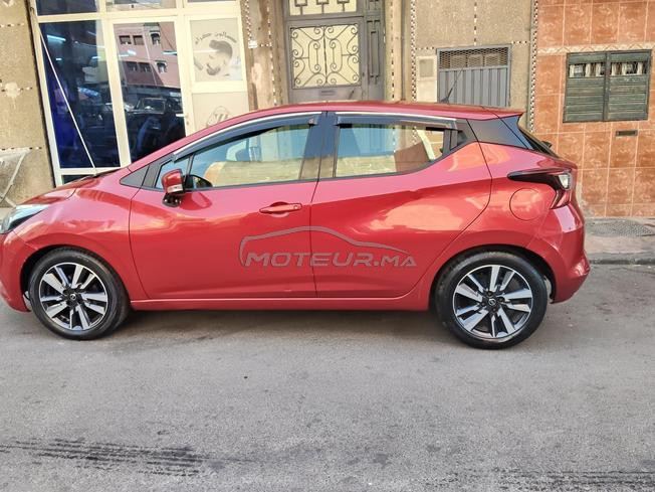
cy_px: 246
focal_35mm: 27
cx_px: 328
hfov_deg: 65.3
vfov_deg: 51.4
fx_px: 511
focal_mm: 3.96
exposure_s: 1/100
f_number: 1.8
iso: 80
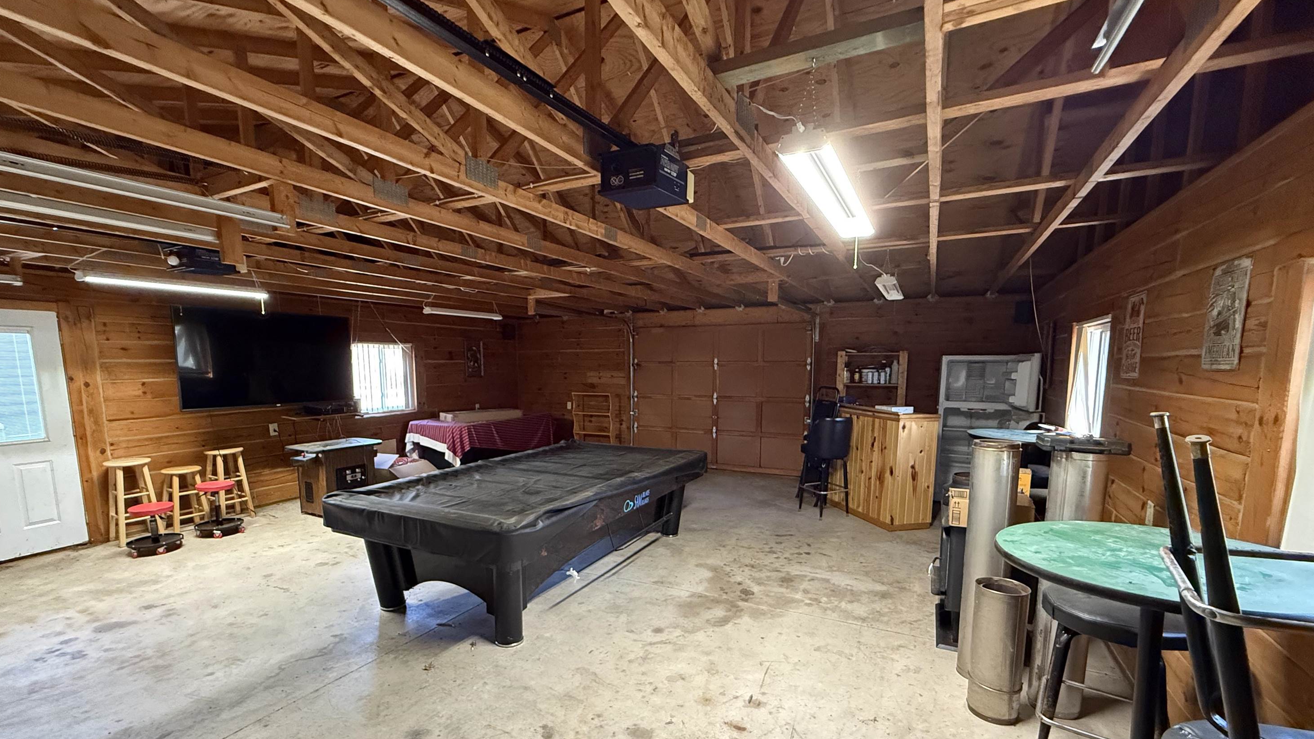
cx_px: 639
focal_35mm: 16
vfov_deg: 66.6
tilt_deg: -7.3
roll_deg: +0.9
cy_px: 433
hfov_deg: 99.3
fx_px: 557
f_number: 2.2
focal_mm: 2.22
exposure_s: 1/60
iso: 800
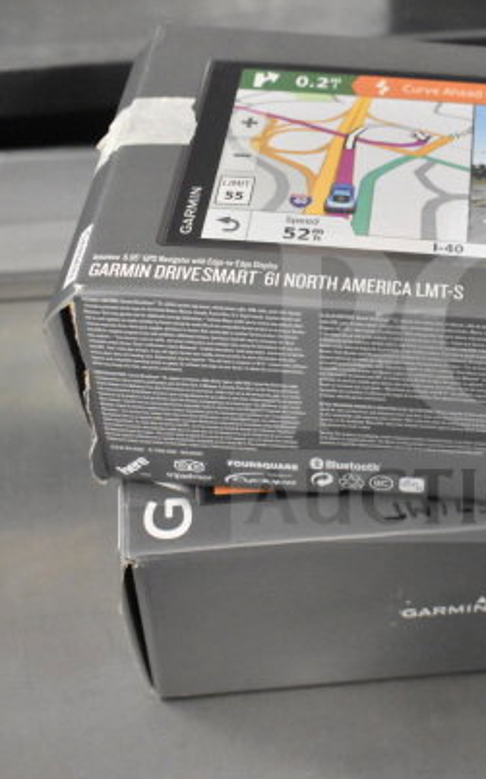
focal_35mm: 65
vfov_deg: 31.5
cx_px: 447
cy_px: 389
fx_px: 1378
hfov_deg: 19.6
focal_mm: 28
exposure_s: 1/50
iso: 9000
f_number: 4.2
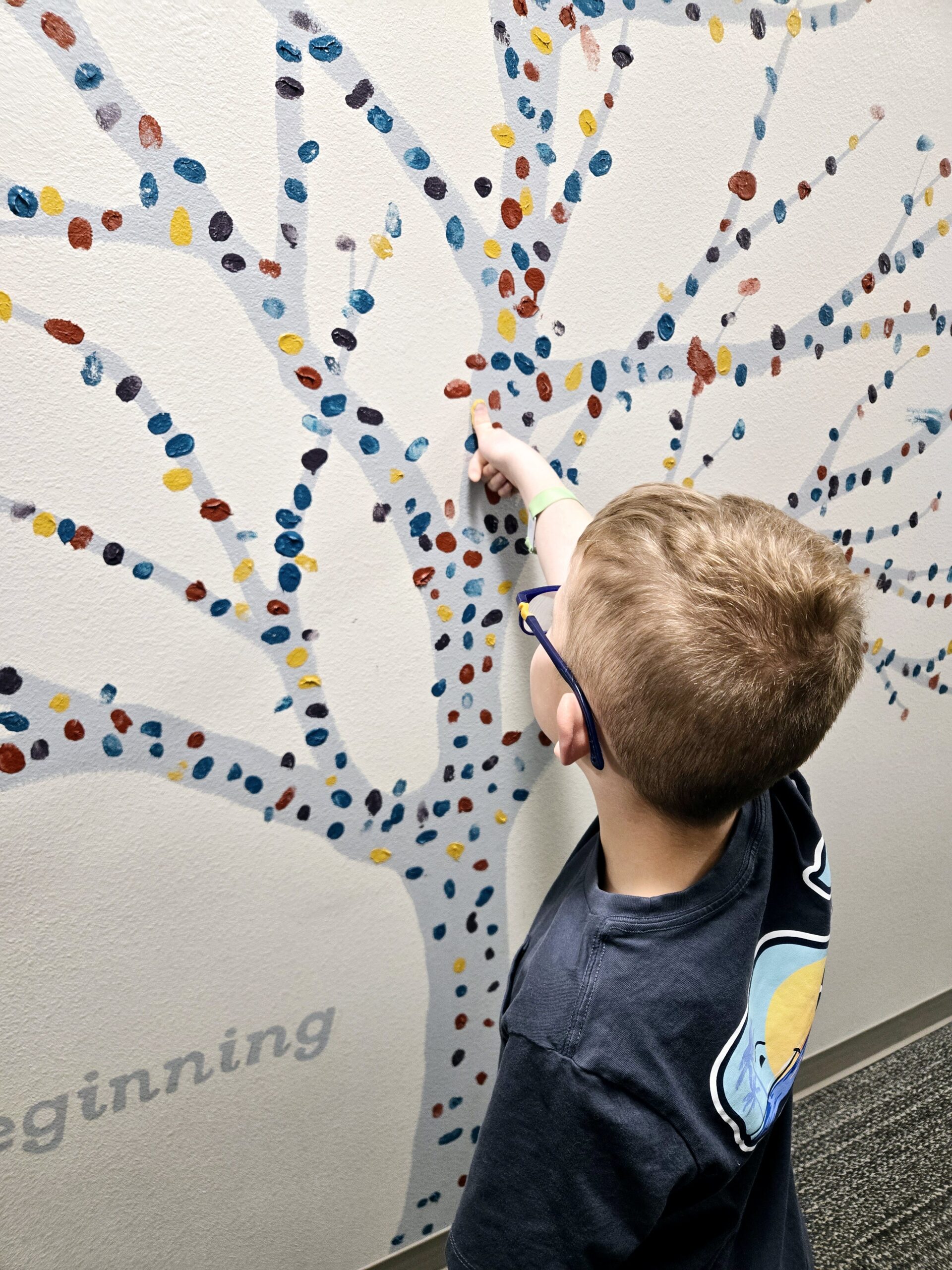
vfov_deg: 73.9
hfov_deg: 58.9
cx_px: 476
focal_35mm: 23
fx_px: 843
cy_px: 635
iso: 250
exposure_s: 1/120
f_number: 1.8
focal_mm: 5.4
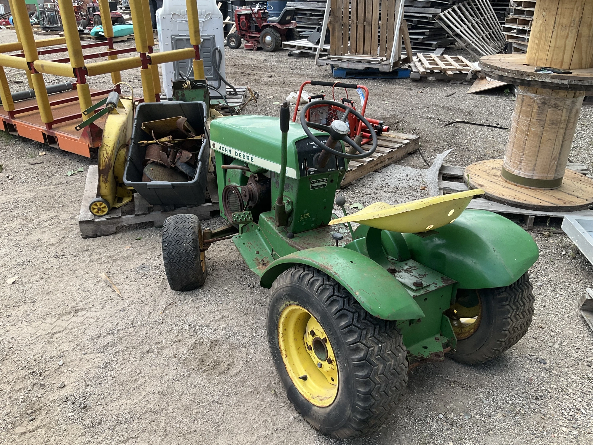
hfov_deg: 61.7
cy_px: 222
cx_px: 296
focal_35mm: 29
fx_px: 497
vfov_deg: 48.2
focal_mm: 3
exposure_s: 1/465
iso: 25
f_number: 1.8
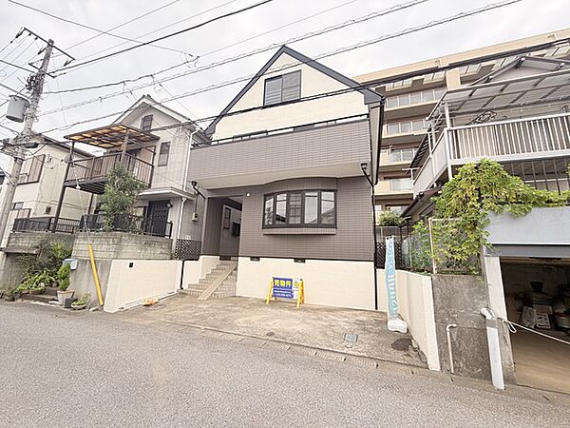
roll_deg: -1.0
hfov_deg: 102.1
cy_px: 214
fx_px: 231
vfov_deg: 85.7
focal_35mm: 14
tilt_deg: +11.0
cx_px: 285
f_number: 2.2
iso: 64
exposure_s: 1/419
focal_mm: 2.22
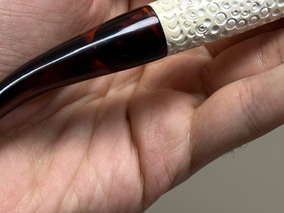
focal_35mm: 113
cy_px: -15
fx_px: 927
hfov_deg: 17.4
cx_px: 152
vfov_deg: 12.9
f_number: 1.78
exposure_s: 1/100
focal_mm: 6.86
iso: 80
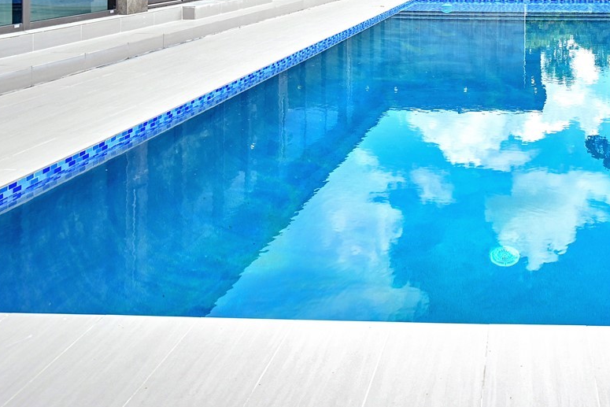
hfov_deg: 50.4
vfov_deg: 33.5
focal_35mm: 35
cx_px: 507
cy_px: -30
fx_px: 593
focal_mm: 16
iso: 100
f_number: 4
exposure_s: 1/200
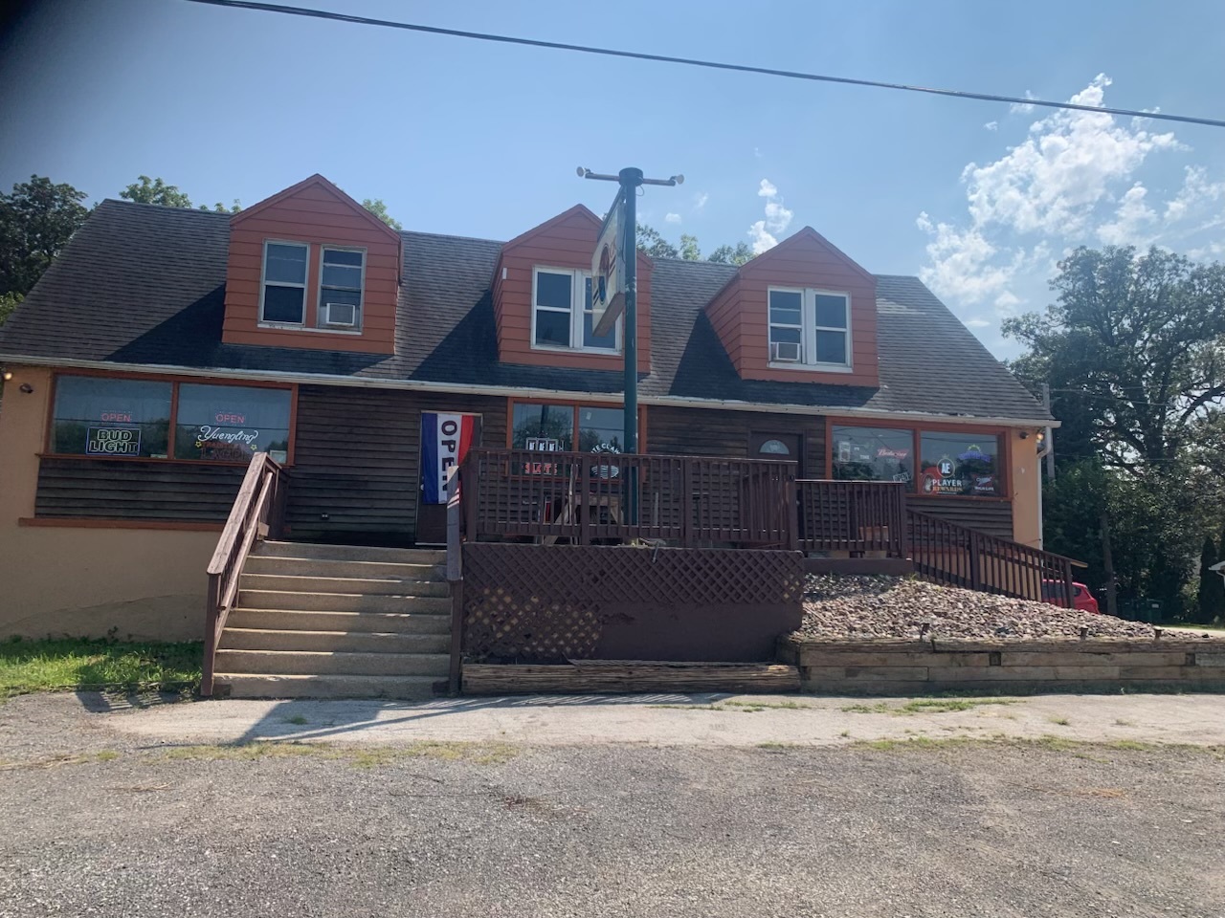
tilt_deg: +5.9
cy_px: 459
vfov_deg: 53.1
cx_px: 612
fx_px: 920
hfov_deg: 67.3
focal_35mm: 26
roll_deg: -0.5
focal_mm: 4.25
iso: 25
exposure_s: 1/2915
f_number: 1.8
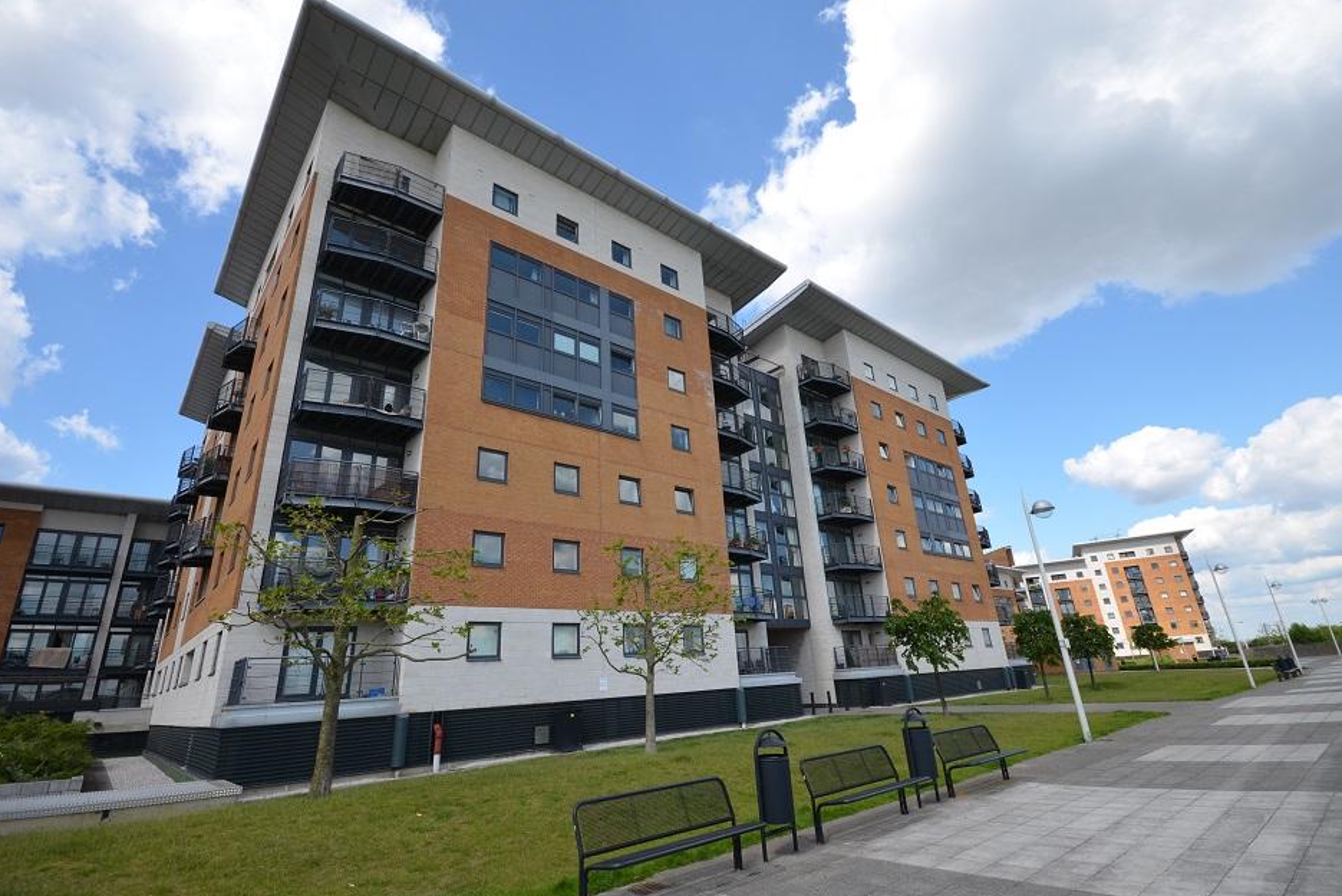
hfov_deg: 96.7
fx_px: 597
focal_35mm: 16
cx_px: 675
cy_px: 439
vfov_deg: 73.8
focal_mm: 10
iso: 140
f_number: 8
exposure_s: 1/250
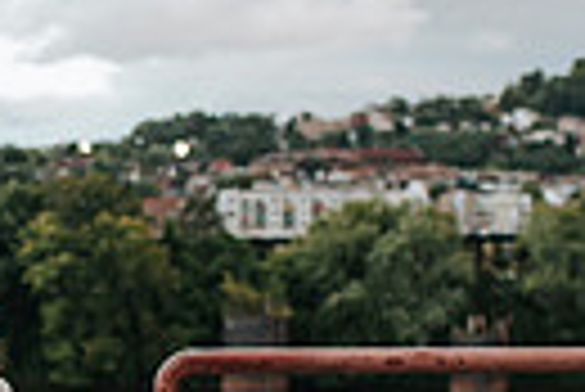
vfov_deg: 8.7
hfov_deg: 12.7
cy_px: 444
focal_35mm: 156
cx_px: -194
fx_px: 2538
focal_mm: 35
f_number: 3.2
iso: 1000
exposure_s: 1/640
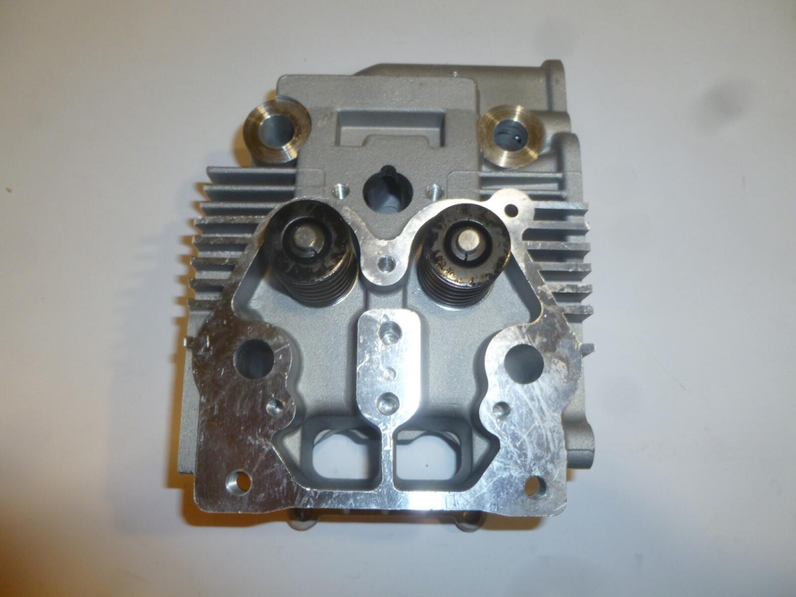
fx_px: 644
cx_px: 398
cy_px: 298
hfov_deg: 63.4
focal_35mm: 28
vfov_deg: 49.7
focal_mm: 5
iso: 160
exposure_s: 1/30
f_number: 3.3
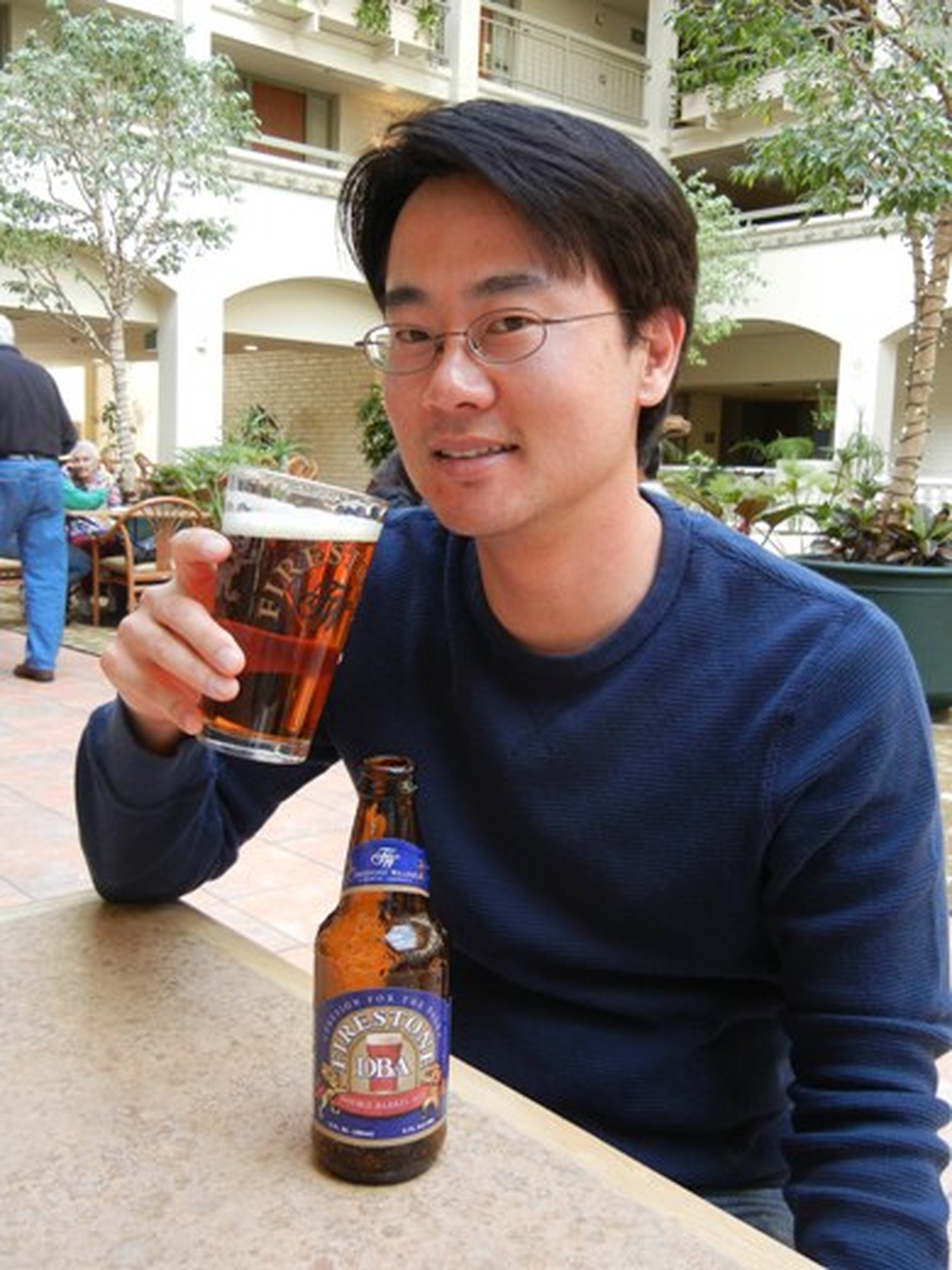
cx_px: 476
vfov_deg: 54.0
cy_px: 635
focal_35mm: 34
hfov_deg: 41.8
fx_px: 1247
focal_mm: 6.2
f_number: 3.6
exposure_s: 1/30
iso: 280
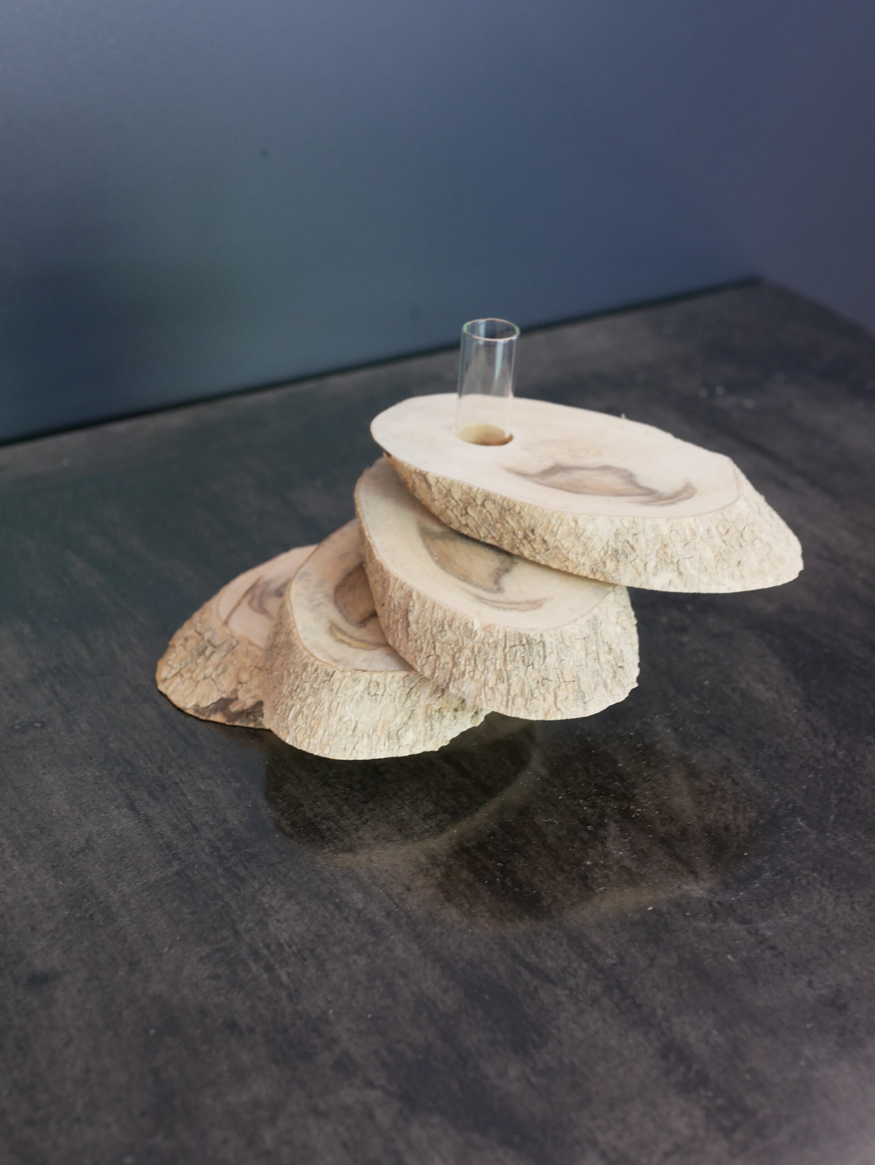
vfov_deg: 38.2
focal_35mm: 50
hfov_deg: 29.1
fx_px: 1684
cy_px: 582
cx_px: 438
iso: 400
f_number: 5.1
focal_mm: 25
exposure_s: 1/5
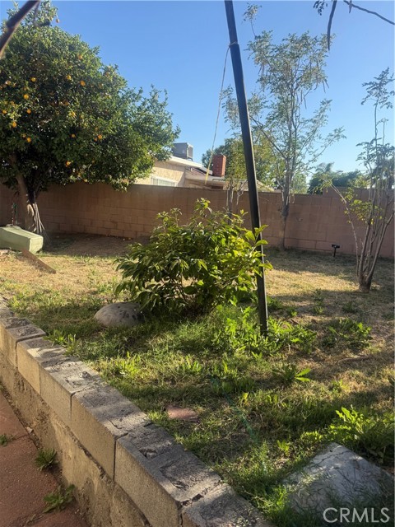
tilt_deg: -10.0
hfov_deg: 56.8
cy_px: 264
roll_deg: -4.4
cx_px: 198
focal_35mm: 24
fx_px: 365
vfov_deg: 71.6
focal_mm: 6.76
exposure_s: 1/2232
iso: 100
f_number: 1.78
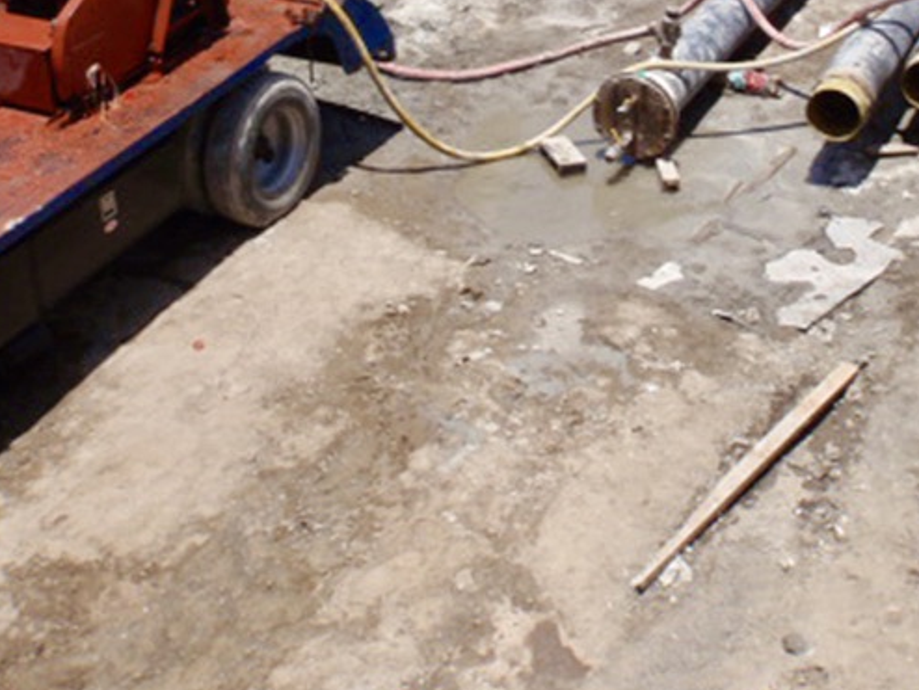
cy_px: 19
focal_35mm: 58
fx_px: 1541
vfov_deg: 24.2
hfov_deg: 33.2
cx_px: 486
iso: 64
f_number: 5
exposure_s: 1/320
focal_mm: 5
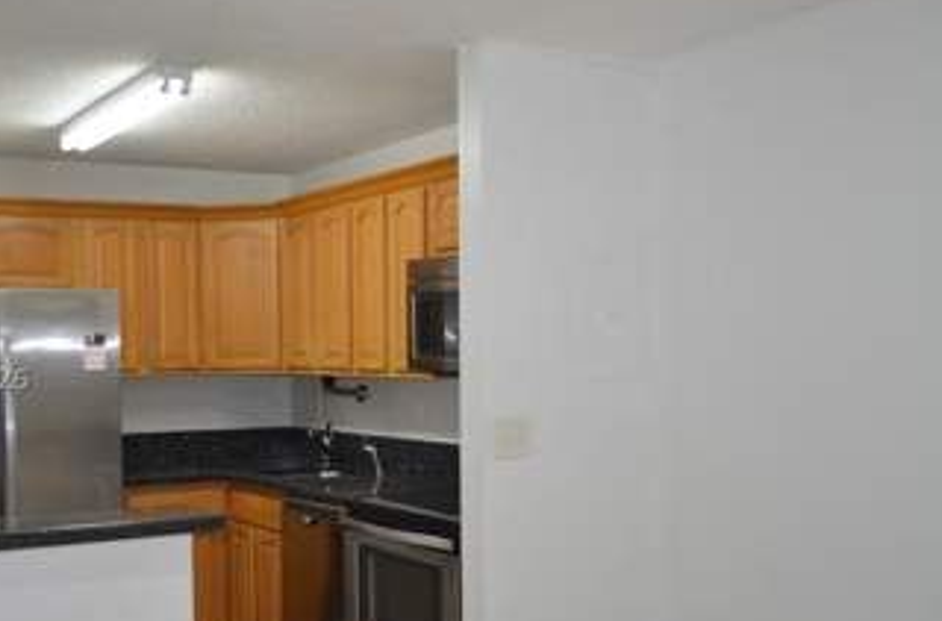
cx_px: 353
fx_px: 1173
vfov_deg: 29.6
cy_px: 378
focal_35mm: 45
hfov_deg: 43.4
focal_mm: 20
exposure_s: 1/60
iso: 450
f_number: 3.8
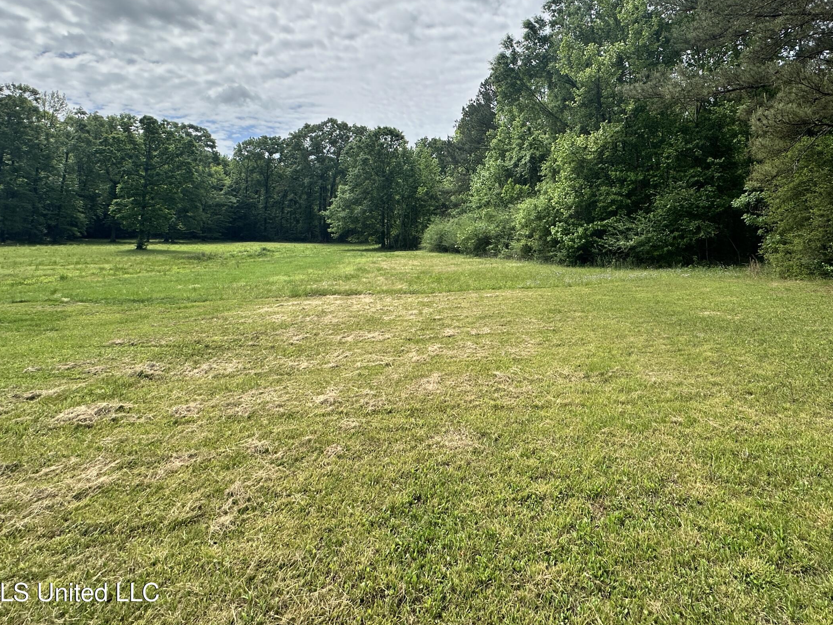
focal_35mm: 20
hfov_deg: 81.0
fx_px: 481
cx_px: 490
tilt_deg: +5.7
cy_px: 187
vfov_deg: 63.5
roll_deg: -0.7
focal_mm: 2.22
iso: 50
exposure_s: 1/2132
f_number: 2.2
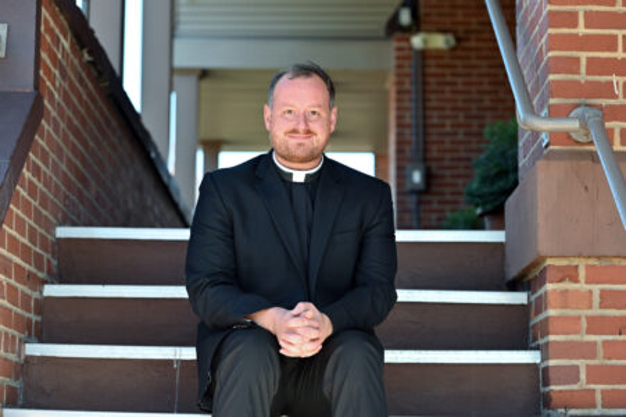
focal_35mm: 98
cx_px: 313
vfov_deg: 13.9
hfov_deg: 20.8
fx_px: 1703
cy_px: 208
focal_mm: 98
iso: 1000
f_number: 4.5
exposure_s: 1/1000
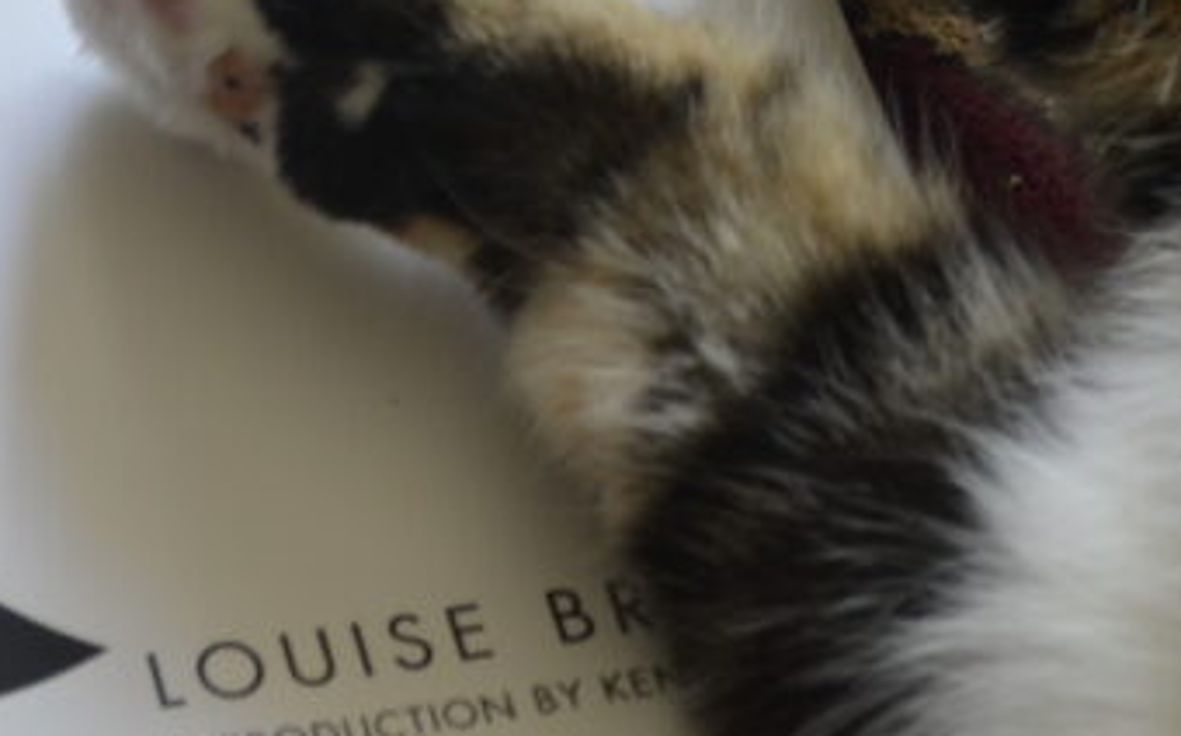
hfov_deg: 12.0
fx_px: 5629
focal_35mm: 175
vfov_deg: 7.4
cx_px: 427
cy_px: -82
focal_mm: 38
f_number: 5
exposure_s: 1/13
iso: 400
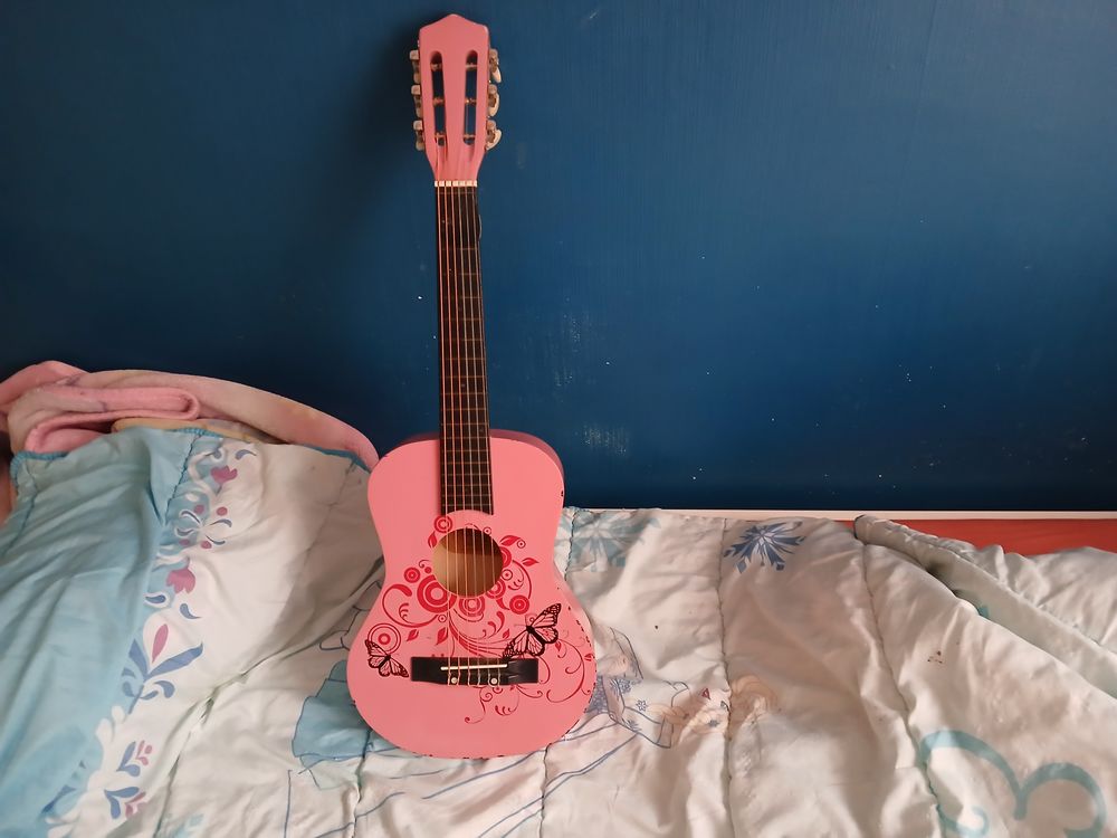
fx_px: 839
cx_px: 558
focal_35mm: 26
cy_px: 419
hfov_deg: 67.3
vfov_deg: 53.1
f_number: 1.8
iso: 400
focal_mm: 3.98
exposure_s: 1/20
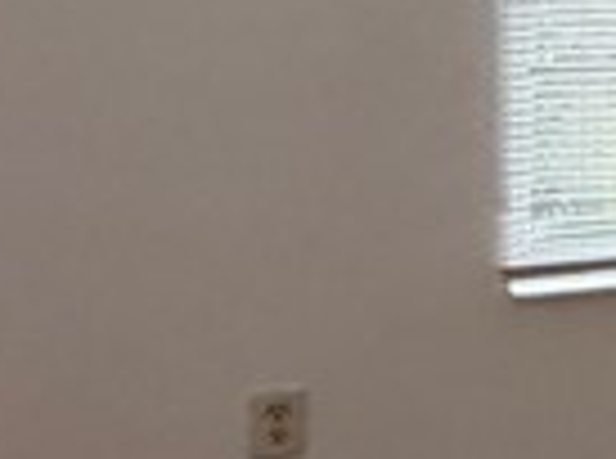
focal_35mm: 105
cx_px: 1659
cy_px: -99
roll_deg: -1.0
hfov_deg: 12.4
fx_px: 1864
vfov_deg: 13.6
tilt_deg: -2.2
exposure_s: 1/120
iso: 320
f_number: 2.2
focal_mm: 2.22
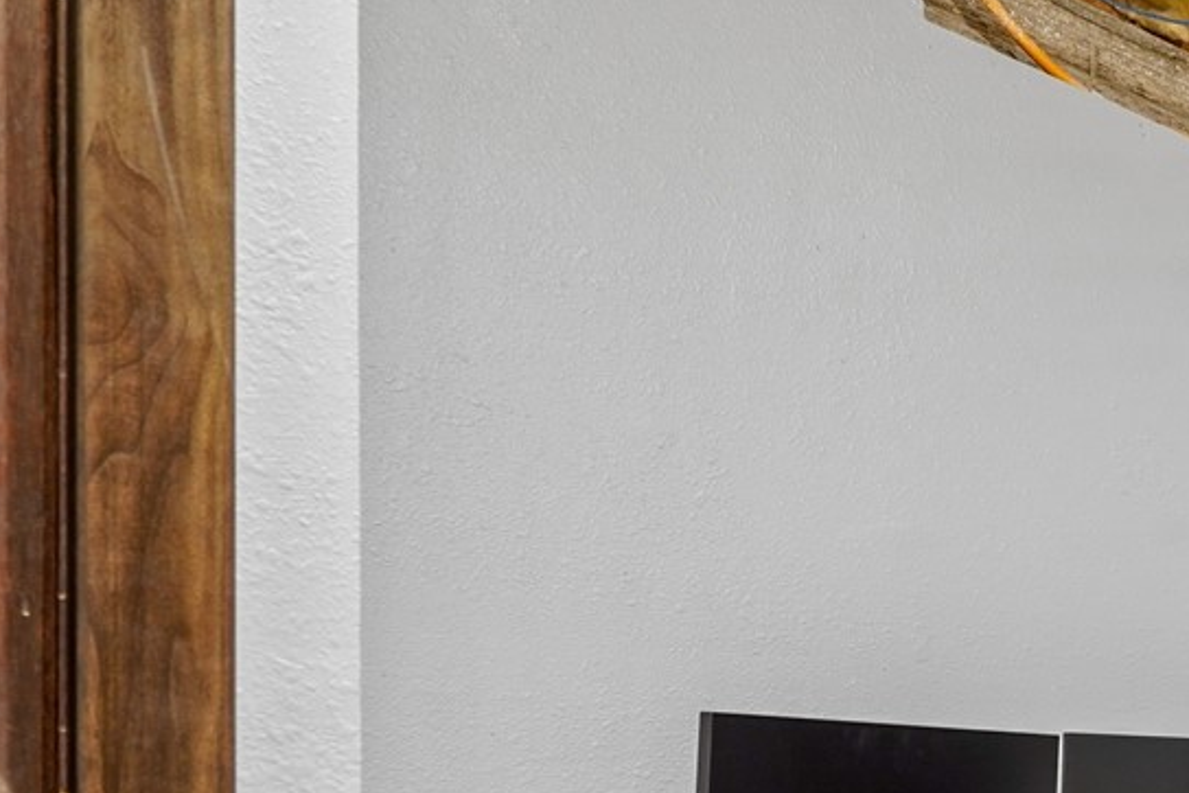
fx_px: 1651
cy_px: 812
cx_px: 1823
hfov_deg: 26.8
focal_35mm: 50
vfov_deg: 25.5
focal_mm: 16
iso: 400
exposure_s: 1/1.25
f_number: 9
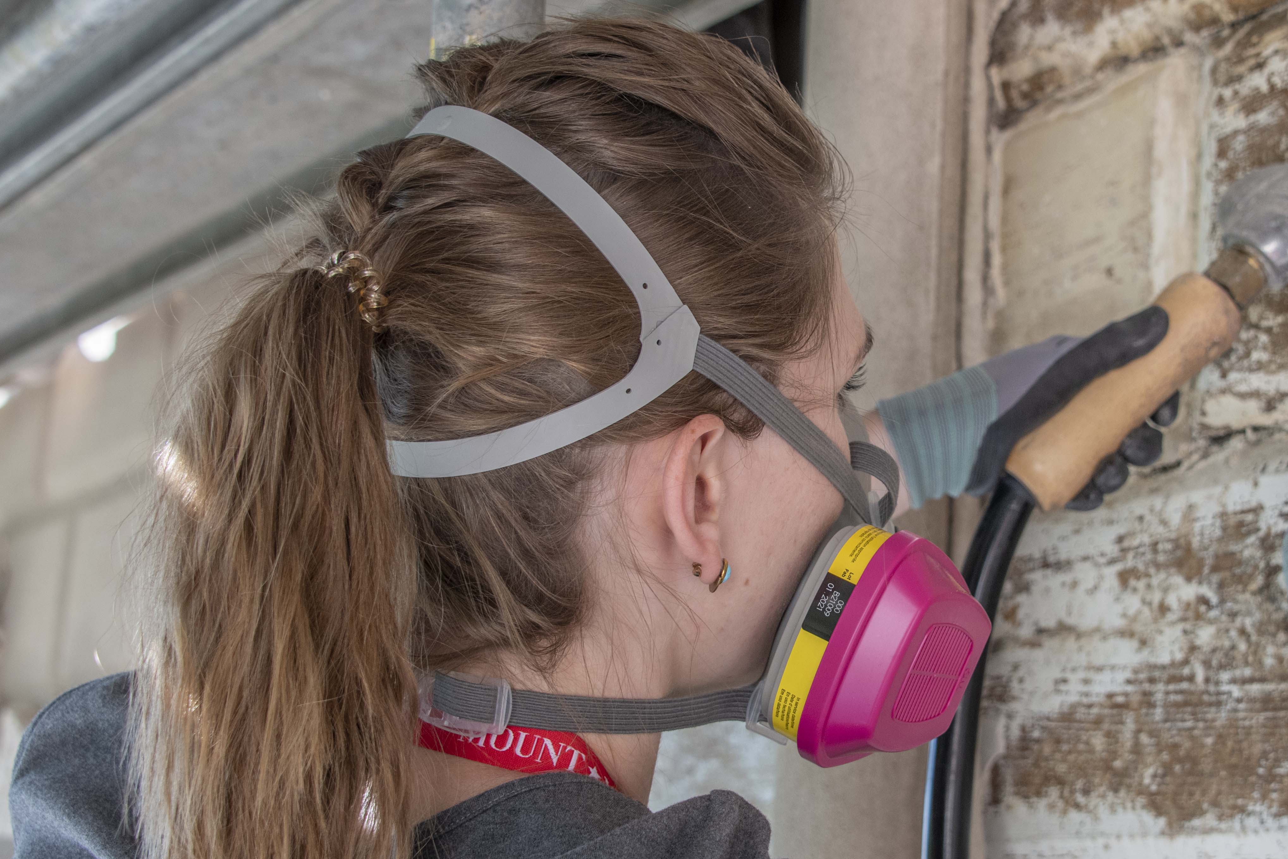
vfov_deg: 17.7
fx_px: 2755
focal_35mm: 77
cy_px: 470
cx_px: 921
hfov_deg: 26.1
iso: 250
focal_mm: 38
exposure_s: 1/160
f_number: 6.3
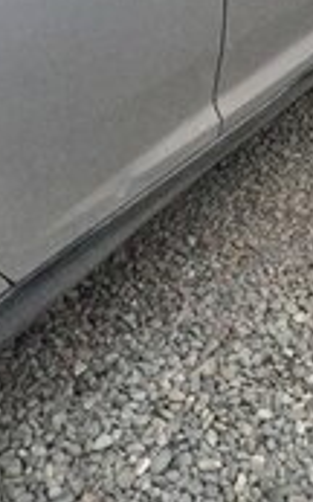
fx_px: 1202
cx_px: 214
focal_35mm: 88
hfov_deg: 14.8
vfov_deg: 22.1
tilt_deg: -19.1
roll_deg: +1.7
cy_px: -64
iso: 250
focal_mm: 4.15
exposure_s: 1/25
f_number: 2.2
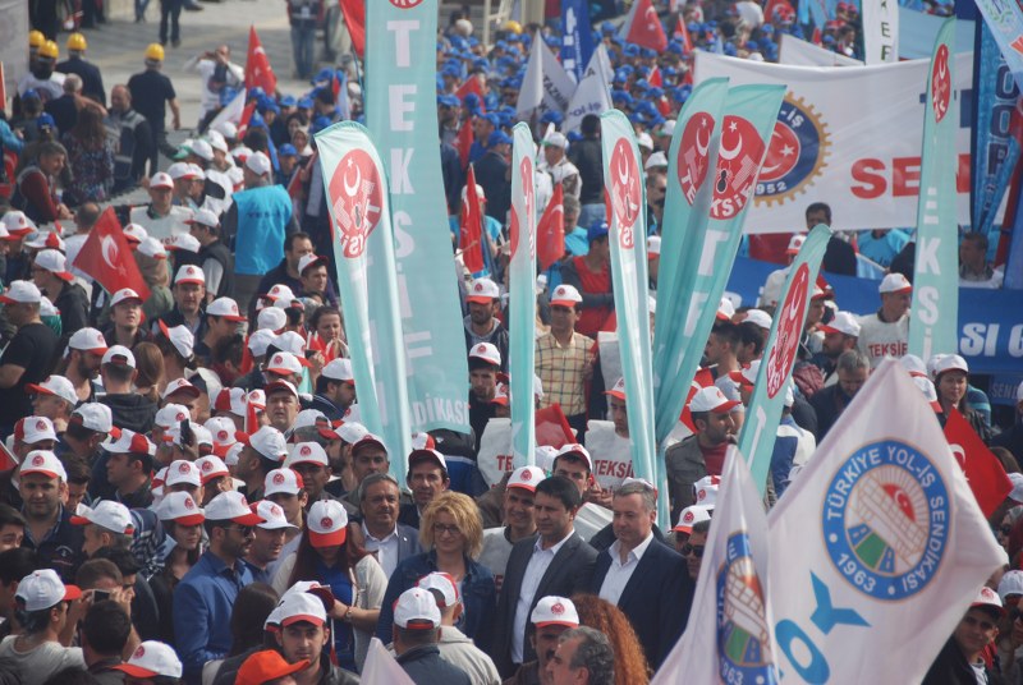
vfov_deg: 6.1
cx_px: 512
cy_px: 342
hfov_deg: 9.1
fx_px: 6403
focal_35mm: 225
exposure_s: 1/800
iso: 200
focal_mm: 150
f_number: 5.6
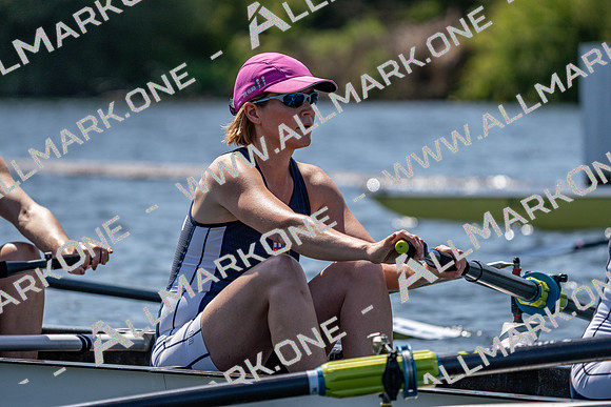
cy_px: 204
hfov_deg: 7.4
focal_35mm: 277
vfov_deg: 5.0
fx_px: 4702
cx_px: 306
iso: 200
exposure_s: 1/2000
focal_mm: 277
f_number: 5.6
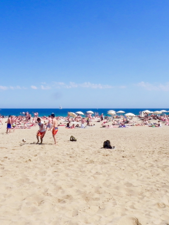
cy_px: 100
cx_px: 80
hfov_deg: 35.1
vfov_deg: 45.7
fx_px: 267
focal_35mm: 41
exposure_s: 1/445
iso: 160
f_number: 8
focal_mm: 4.6
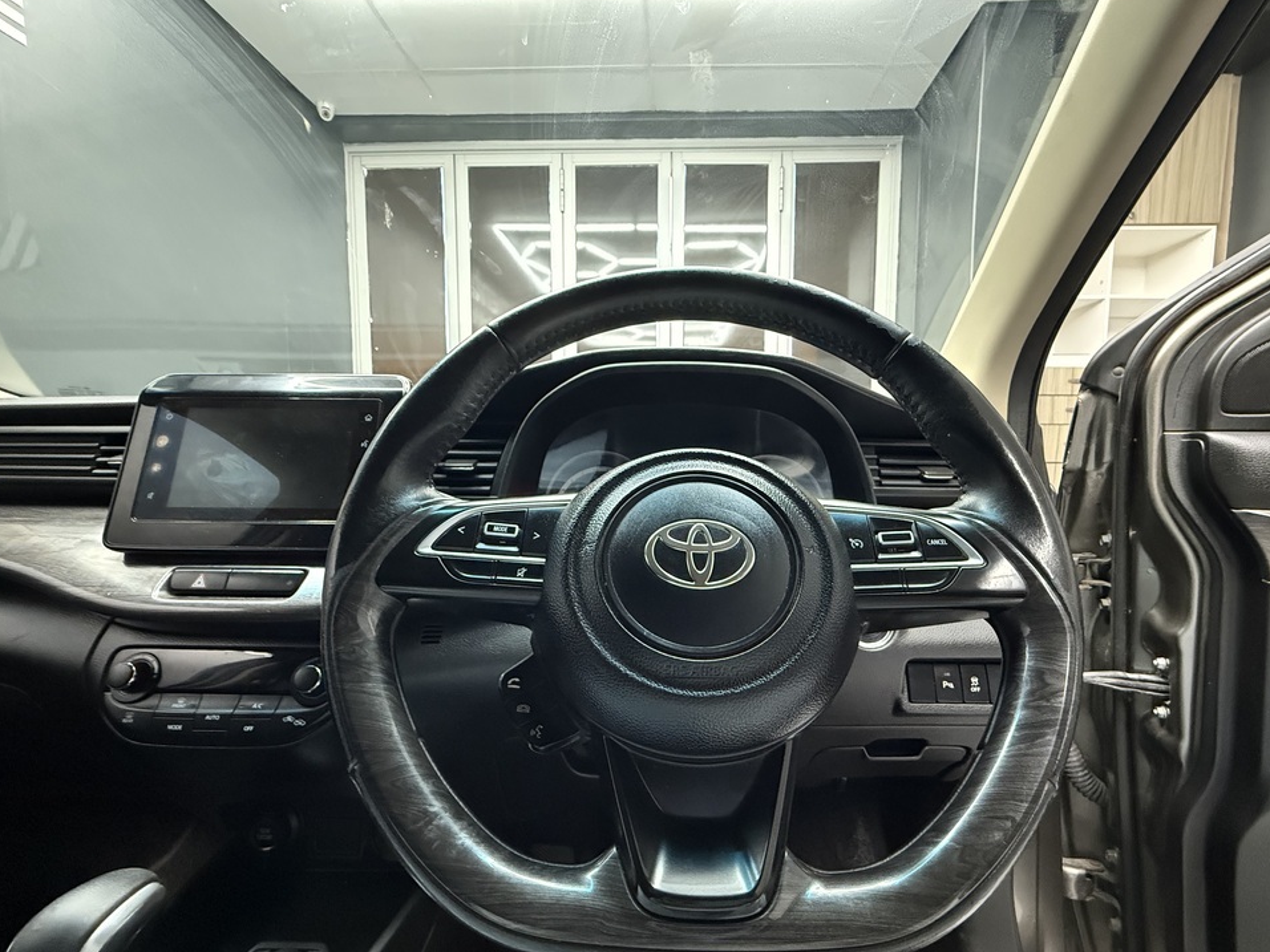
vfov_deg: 81.7
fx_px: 550
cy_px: 506
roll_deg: +0.1
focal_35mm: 15
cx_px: 666
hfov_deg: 98.1
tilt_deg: -4.8
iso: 1000
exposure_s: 1/33
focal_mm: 2.22
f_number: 2.2
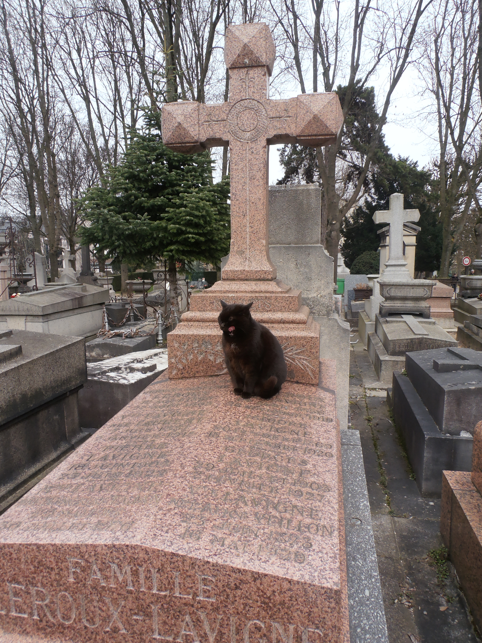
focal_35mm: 24
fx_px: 446
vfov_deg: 71.6
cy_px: 322
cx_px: 241
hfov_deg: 56.8
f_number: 7.9
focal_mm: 4.2
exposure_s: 1/50
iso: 80
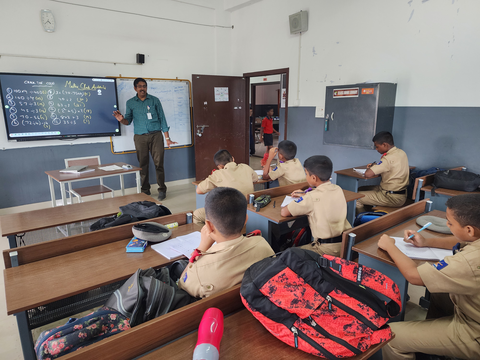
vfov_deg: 58.9
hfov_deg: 73.9
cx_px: 240
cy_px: 180
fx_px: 319
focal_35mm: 23
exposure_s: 1/100
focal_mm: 6.4
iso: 500
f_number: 1.8
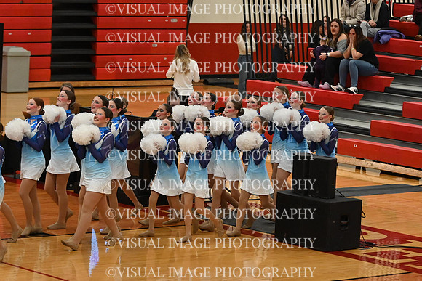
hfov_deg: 11.4
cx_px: 211
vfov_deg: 7.6
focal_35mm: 180
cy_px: 140
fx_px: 2110
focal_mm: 120
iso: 6400
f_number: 4
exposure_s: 1/400
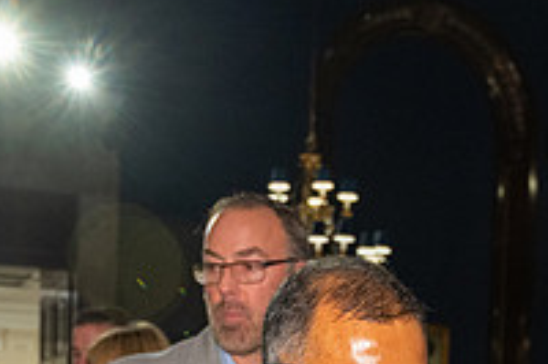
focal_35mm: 81
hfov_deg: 25.0
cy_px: 506
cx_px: 340
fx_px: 1232
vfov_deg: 15.8
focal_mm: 28
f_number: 4
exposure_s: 1/100
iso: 2500
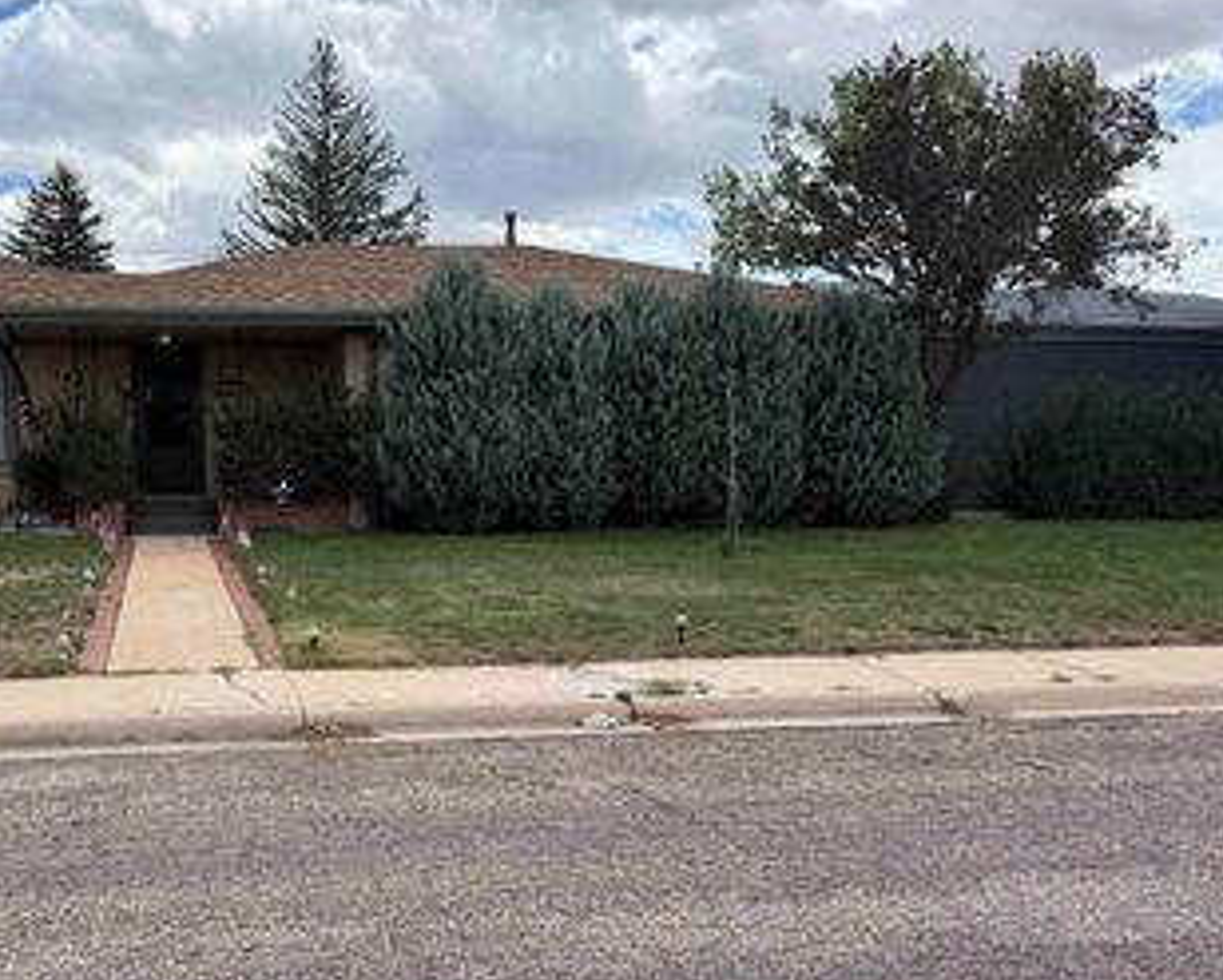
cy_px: 569
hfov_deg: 46.9
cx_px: 381
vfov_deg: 39.1
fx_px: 1377
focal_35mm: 38
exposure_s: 1/3279
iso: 100
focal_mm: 6.76
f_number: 1.78
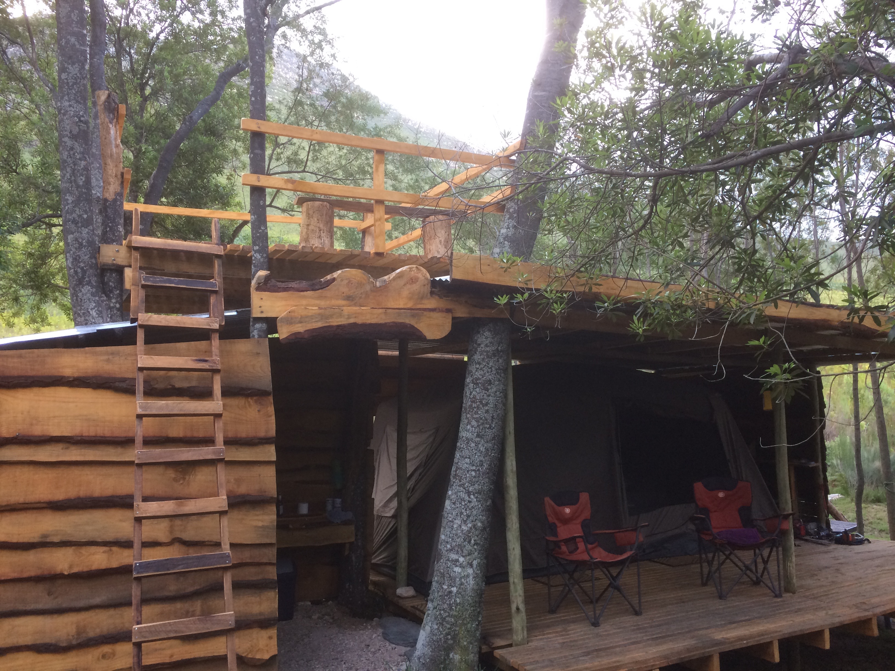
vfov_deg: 48.2
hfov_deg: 61.7
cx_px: 448
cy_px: 336
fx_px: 750
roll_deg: +3.2
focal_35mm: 29
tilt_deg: +6.0
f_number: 2.2
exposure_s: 1/33
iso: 50
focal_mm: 4.15
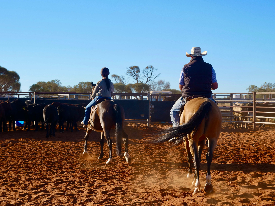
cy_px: 103
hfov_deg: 29.4
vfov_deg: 22.3
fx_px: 524
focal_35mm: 66
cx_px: 138
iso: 200
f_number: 5.6
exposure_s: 1/500
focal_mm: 33
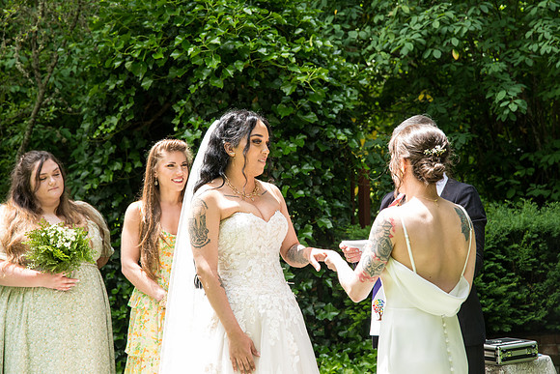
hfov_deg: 28.8
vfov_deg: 19.5
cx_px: 280
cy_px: 187
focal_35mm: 70
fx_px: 1089
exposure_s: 1/400
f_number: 5
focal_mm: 70
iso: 500
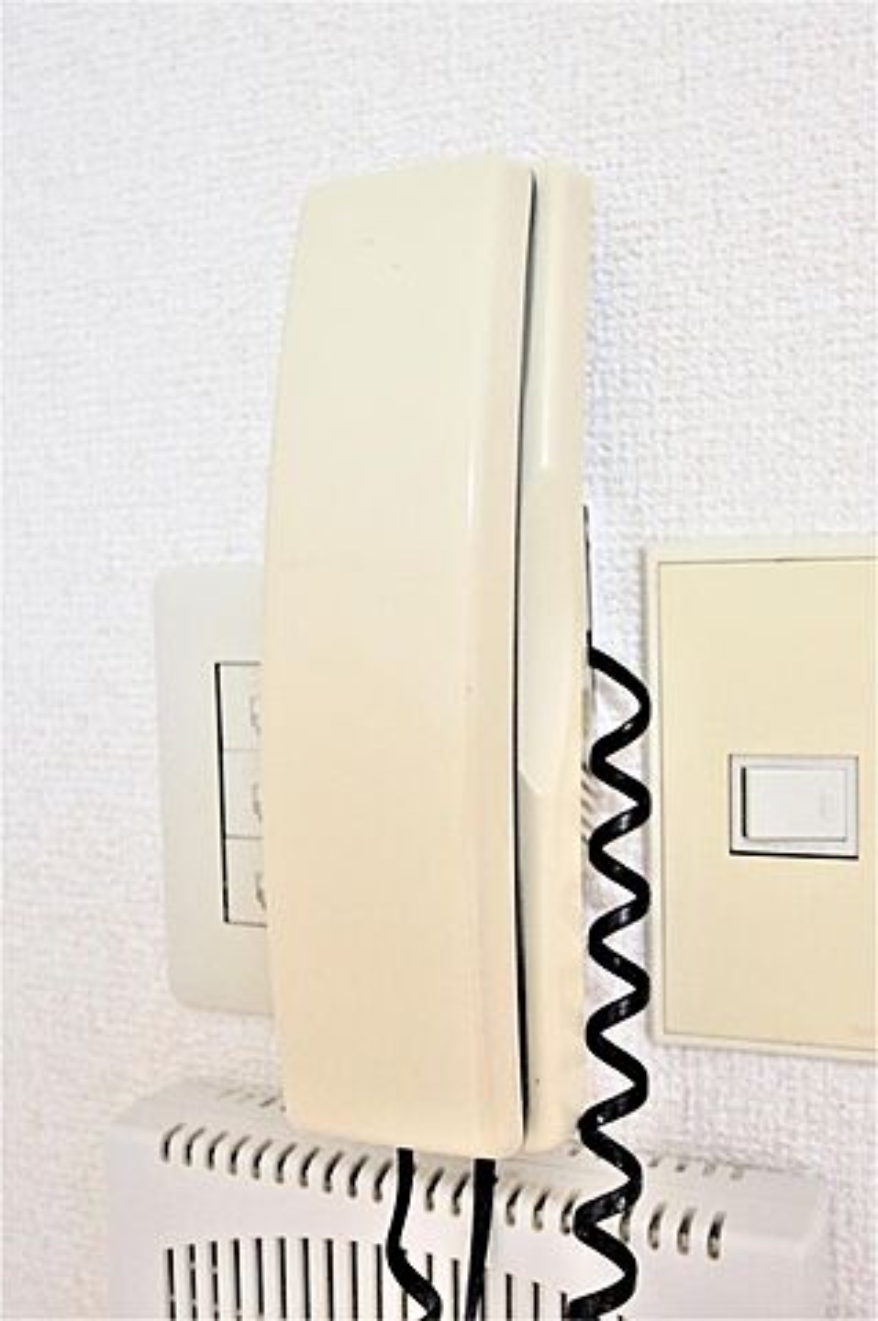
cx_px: 439
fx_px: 1320
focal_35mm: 36
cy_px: 660
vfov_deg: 53.2
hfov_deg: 36.8
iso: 640
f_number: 4.5
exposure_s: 1/40
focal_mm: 24
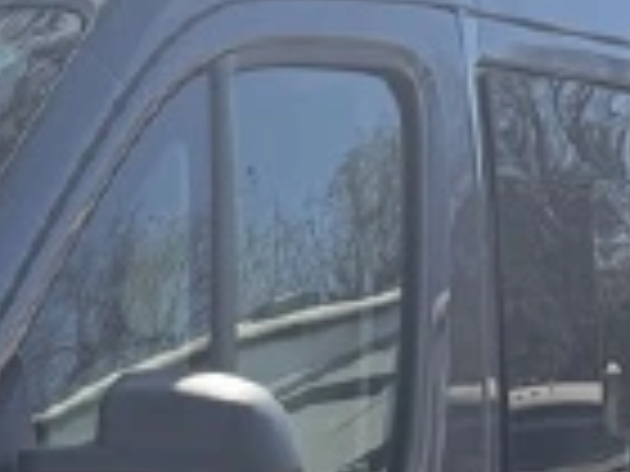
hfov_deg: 14.0
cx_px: -122
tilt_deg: -10.9
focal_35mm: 137
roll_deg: +0.0
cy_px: 827
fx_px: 2493
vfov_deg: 10.3
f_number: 1.78
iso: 100
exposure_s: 1/2801
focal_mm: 6.76
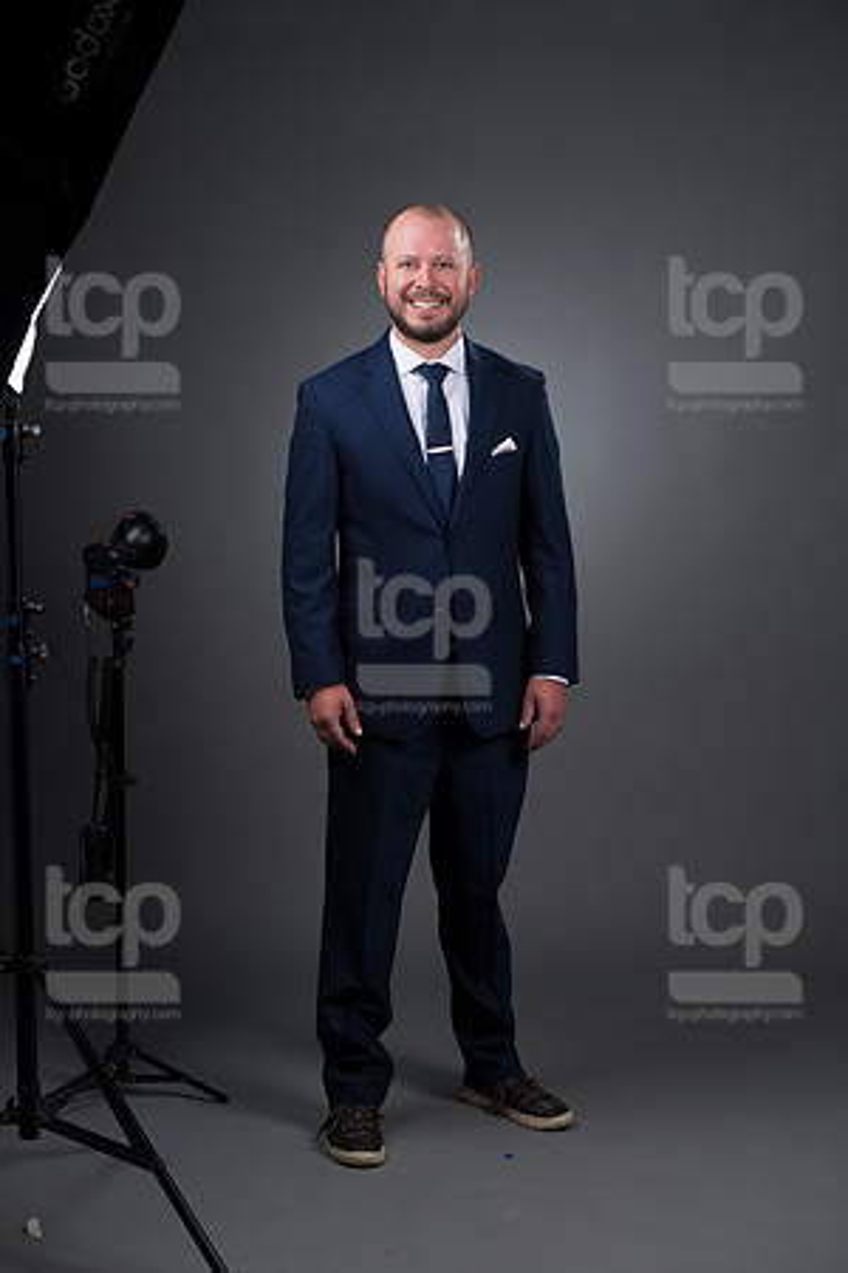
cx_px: 424
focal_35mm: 80
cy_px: 636
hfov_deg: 17.1
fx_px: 2826
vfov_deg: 25.4
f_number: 5.6
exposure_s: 1/250
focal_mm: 80
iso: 160
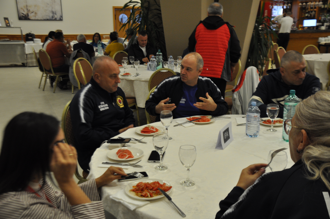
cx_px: 165
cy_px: 110
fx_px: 385
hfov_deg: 46.4
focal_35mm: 42
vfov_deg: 31.8
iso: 800
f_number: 4
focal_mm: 28
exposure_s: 1/30
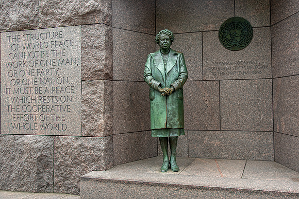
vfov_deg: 36.3
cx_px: 172
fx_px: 304
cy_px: 87
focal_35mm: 37
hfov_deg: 52.2
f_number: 5.6
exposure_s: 1/250
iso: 560
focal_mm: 31
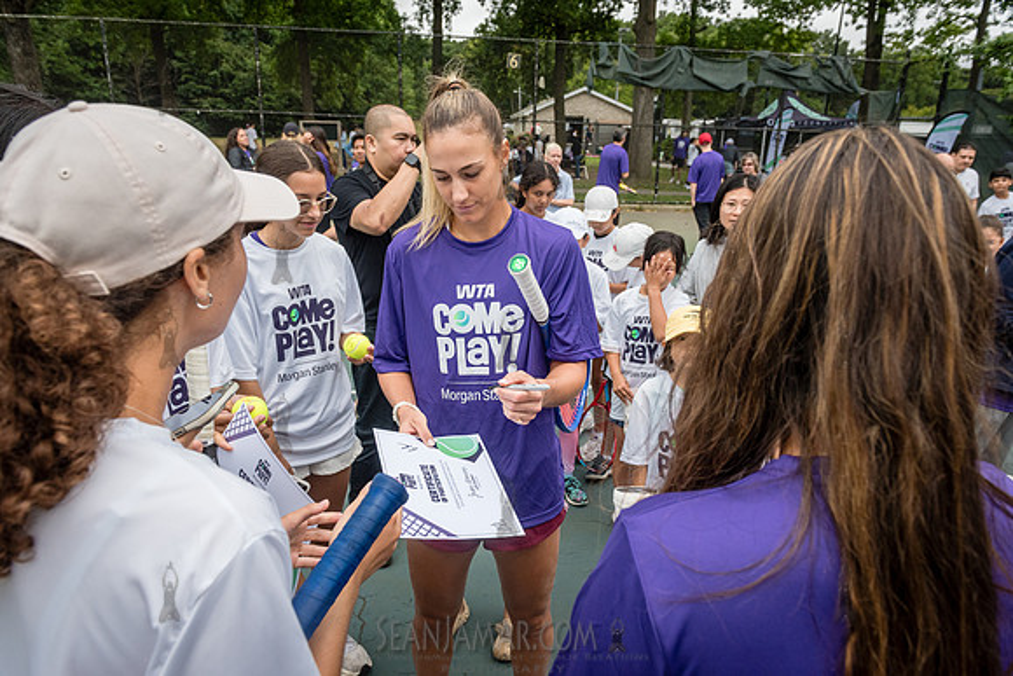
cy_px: 338
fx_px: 675
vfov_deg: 53.2
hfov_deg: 73.7
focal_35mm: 24
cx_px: 506
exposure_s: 1/1000
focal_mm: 24
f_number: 5
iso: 1000
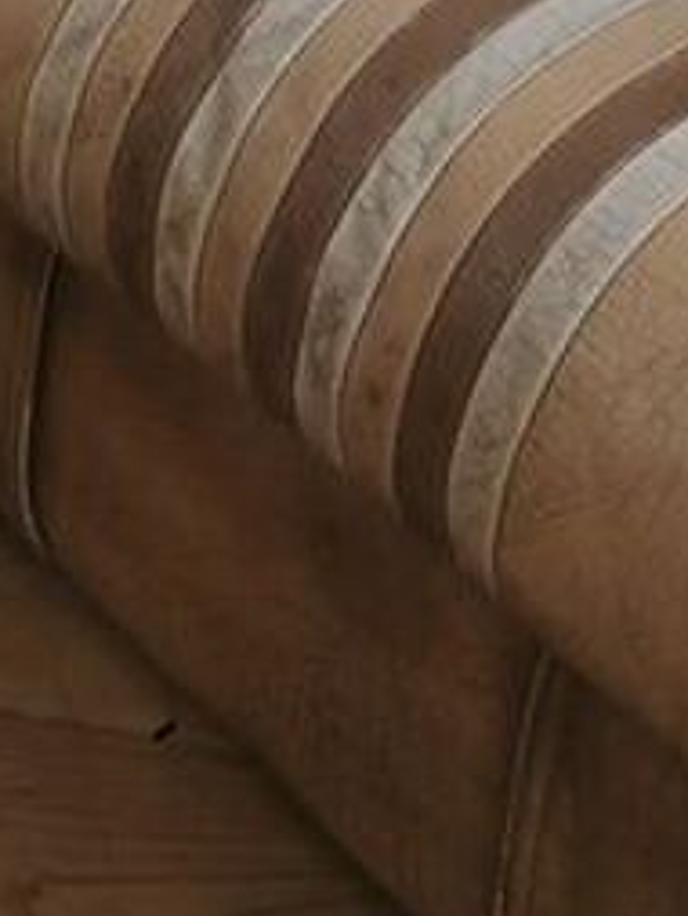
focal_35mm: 179
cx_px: 608
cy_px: -693
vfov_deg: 10.4
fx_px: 4740
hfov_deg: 8.3
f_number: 1.8
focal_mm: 5.58
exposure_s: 1/50
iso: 125
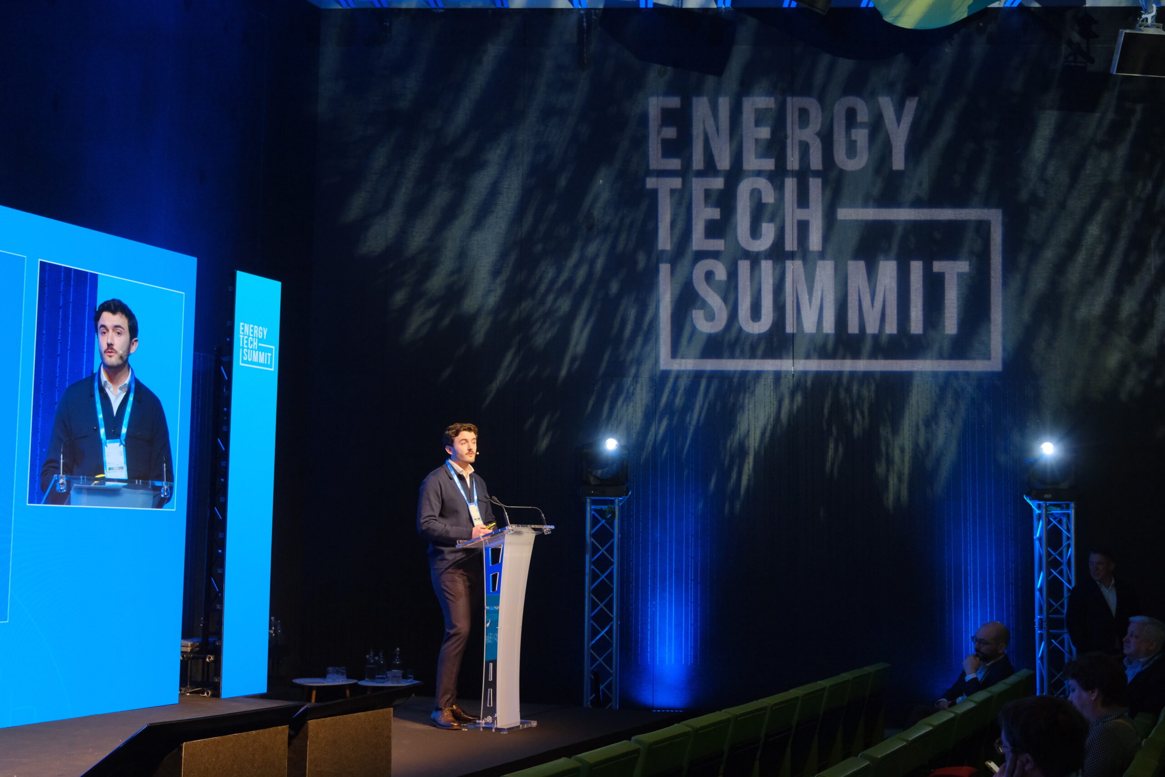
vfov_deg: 29.9
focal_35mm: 45
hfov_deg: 43.6
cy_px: 388
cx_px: 582
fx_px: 1456
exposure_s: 1/125
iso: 1600
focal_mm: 30.2
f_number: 2.8
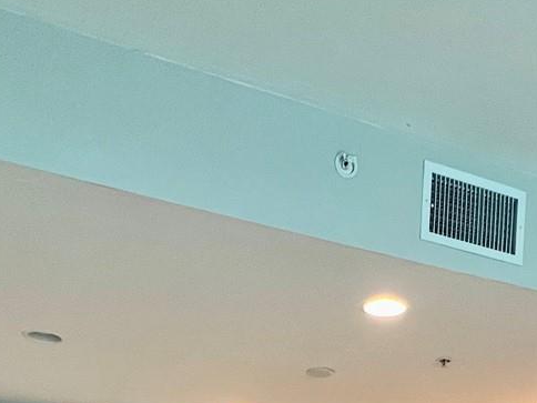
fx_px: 667
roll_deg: -2.7
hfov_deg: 43.6
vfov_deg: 25.3
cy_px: 605
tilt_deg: -2.0
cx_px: 327
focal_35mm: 43
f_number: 1.8
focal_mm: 1.57
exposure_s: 1/120
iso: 250
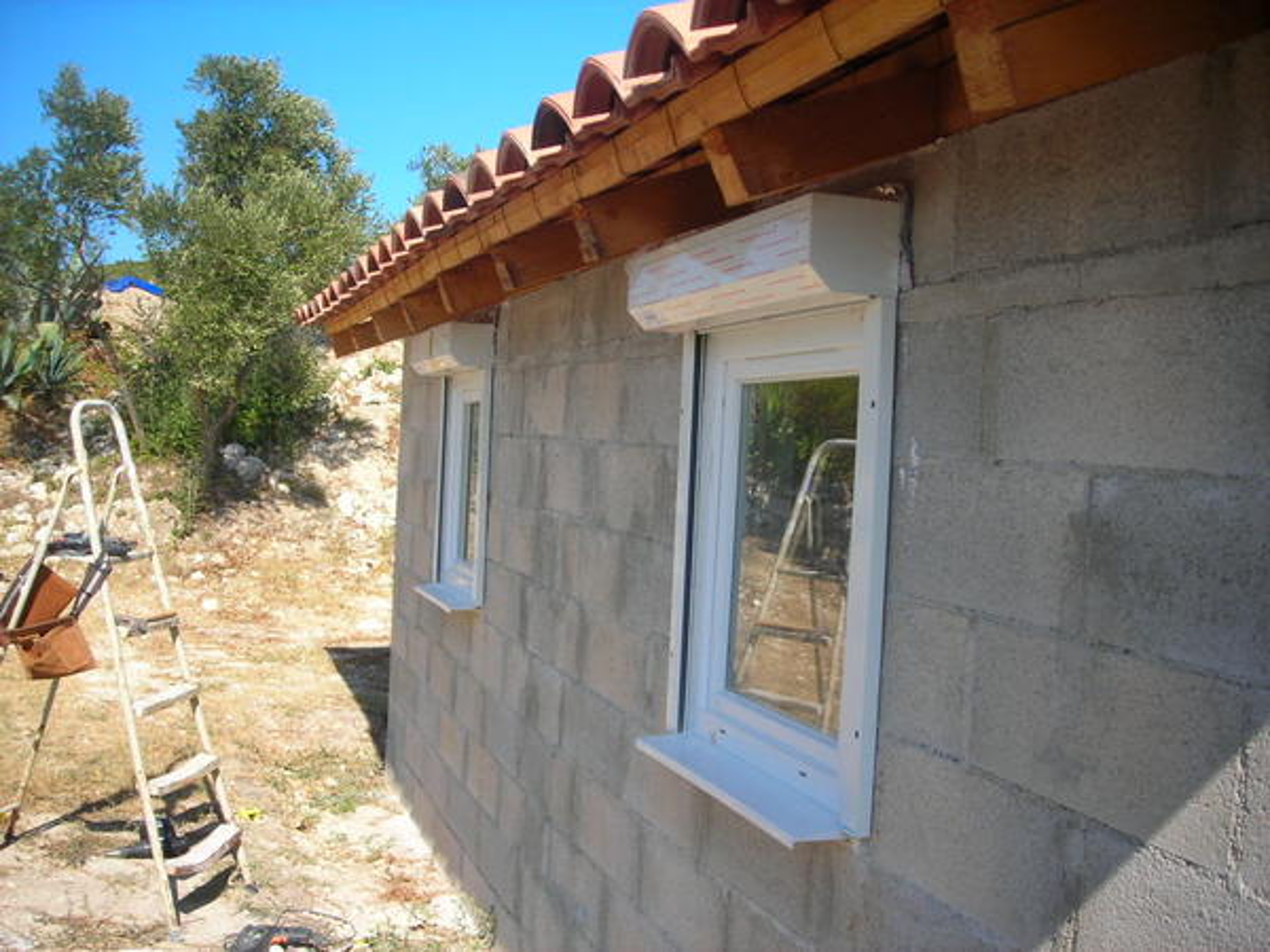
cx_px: 635
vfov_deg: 37.7
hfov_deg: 49.0
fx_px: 1394
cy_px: 476
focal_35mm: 38
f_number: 6.4
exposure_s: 1/128
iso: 50
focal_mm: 6.3
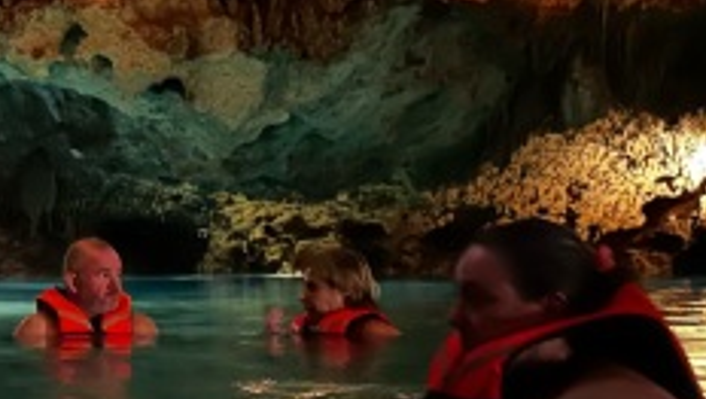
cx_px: -88
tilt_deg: -0.2
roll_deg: -0.9
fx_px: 1349
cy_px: 288
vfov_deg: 16.7
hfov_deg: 26.7
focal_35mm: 72
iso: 4000
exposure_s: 1/9
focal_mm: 6.86
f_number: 1.78
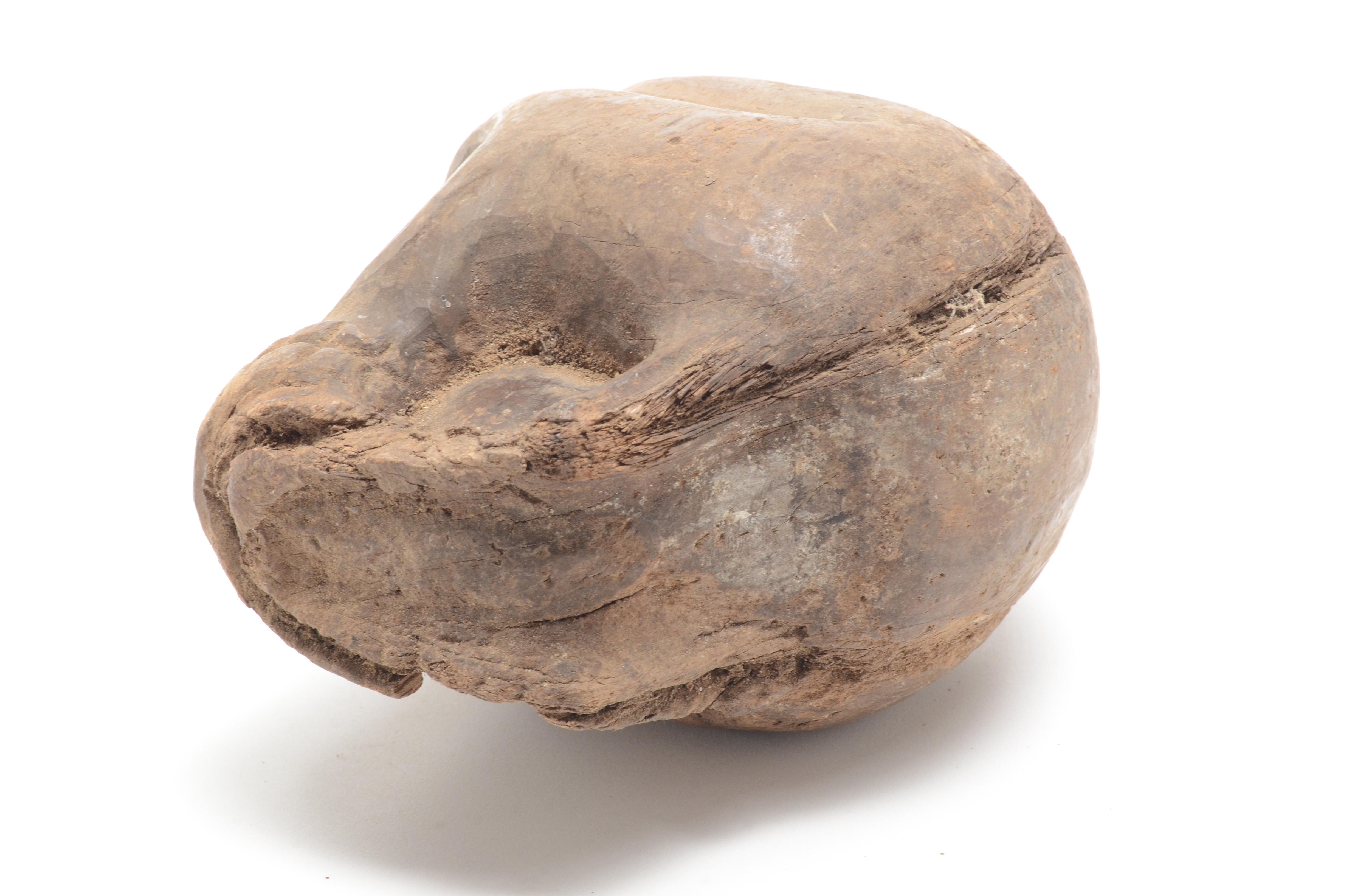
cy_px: 448
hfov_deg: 24.7
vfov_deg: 16.5
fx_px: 3092
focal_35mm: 82
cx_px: 676
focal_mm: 55
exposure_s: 1/125
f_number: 14
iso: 400
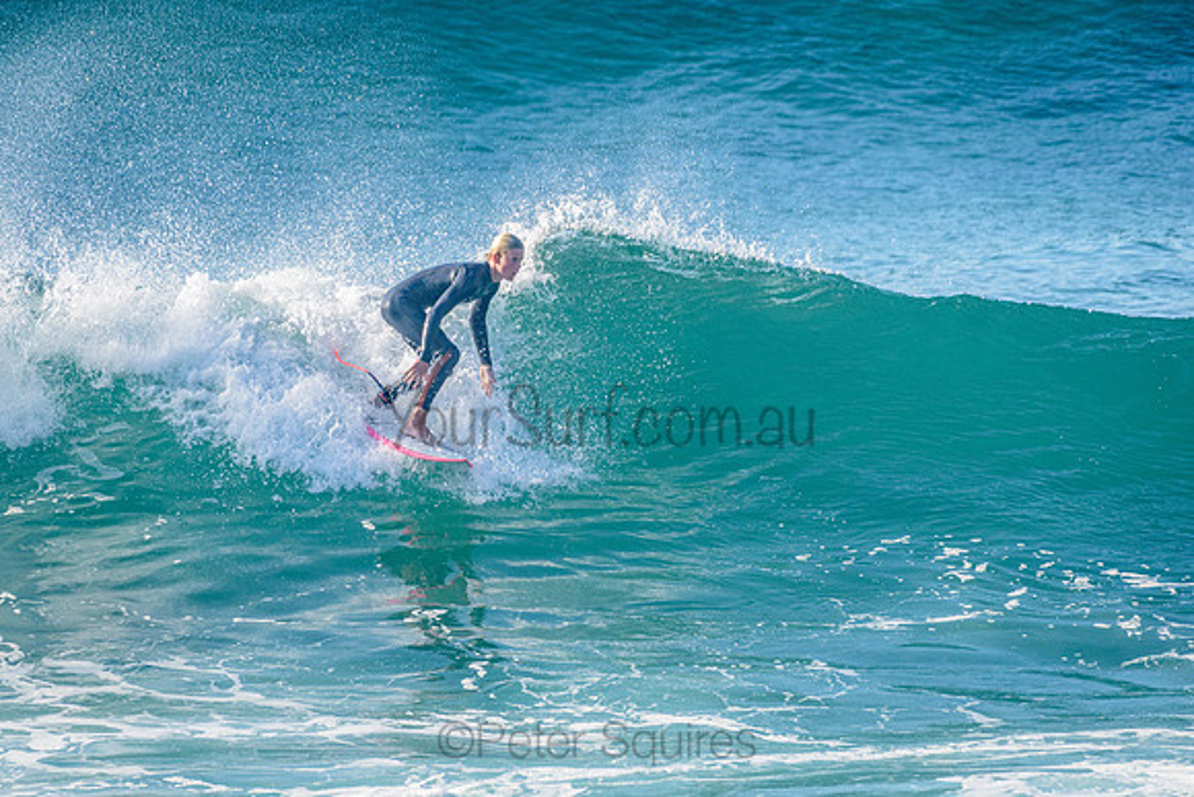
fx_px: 20272
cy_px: 386
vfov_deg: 2.3
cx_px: 464
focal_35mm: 611
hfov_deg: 3.4
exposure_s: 1/2000
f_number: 5.6
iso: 400
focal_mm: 500
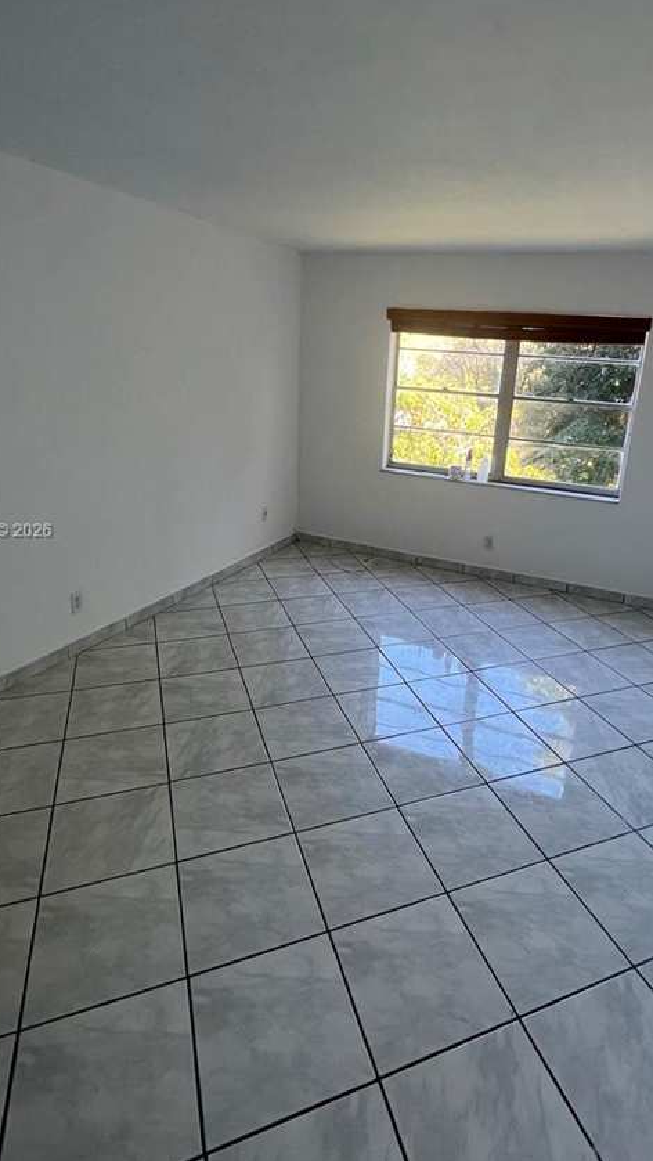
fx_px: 554
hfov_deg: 60.7
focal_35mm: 18
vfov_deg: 92.4
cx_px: 378
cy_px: 531
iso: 64
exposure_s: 1/99
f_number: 1.8
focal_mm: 1.57
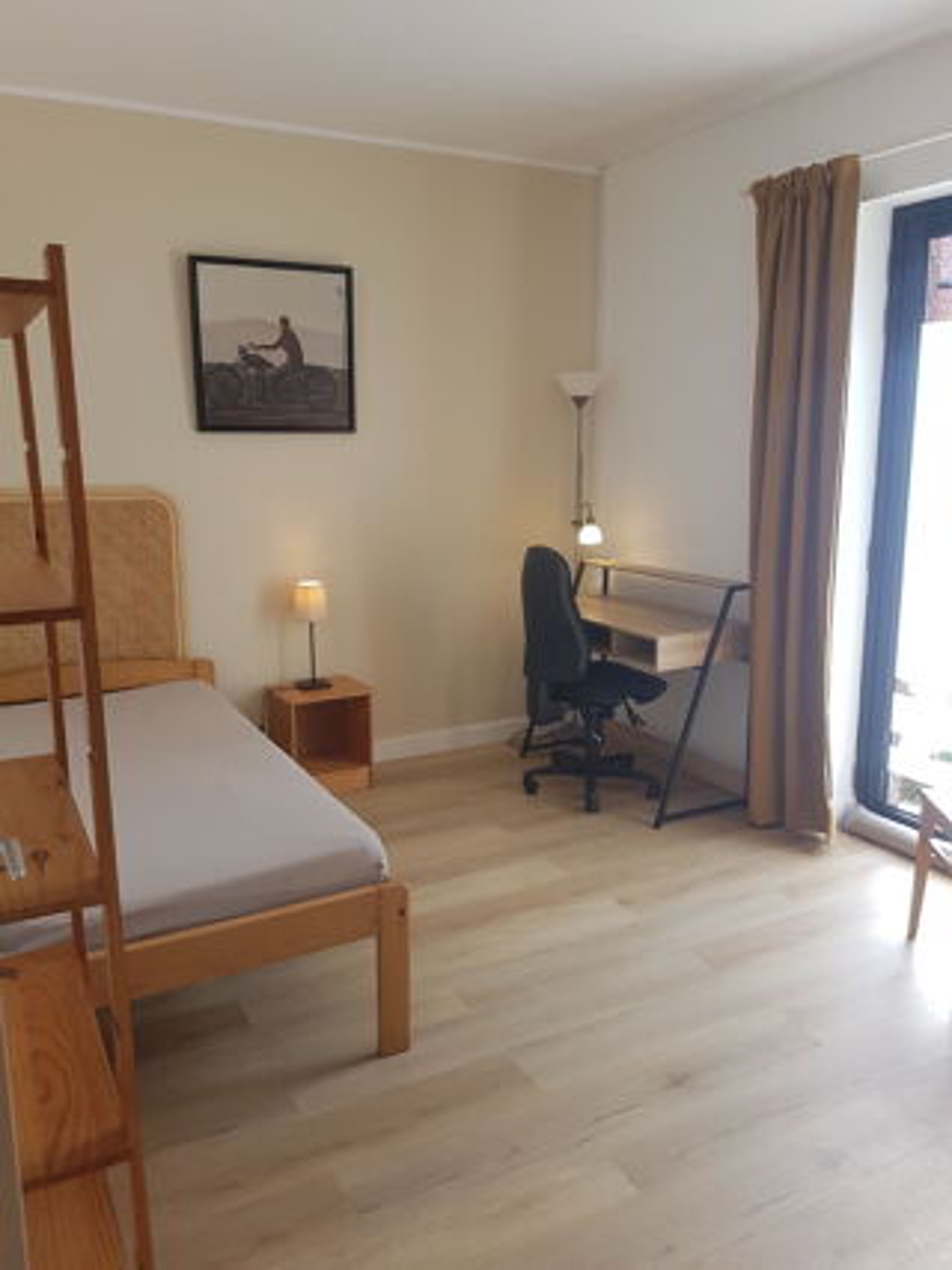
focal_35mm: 26
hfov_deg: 53.0
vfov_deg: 67.3
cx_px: 476
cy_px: 635
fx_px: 954
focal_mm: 4.2
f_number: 1.7
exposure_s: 1/101
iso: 40
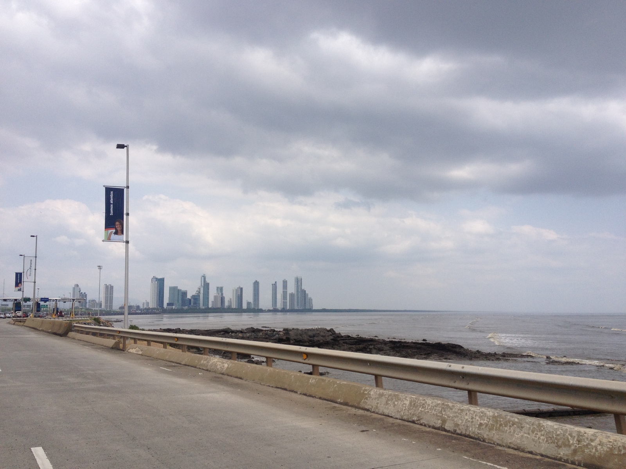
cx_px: 313
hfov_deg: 52.6
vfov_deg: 40.7
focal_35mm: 35
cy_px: 234
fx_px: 633
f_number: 2.4
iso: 50
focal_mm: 4.28
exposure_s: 1/2404
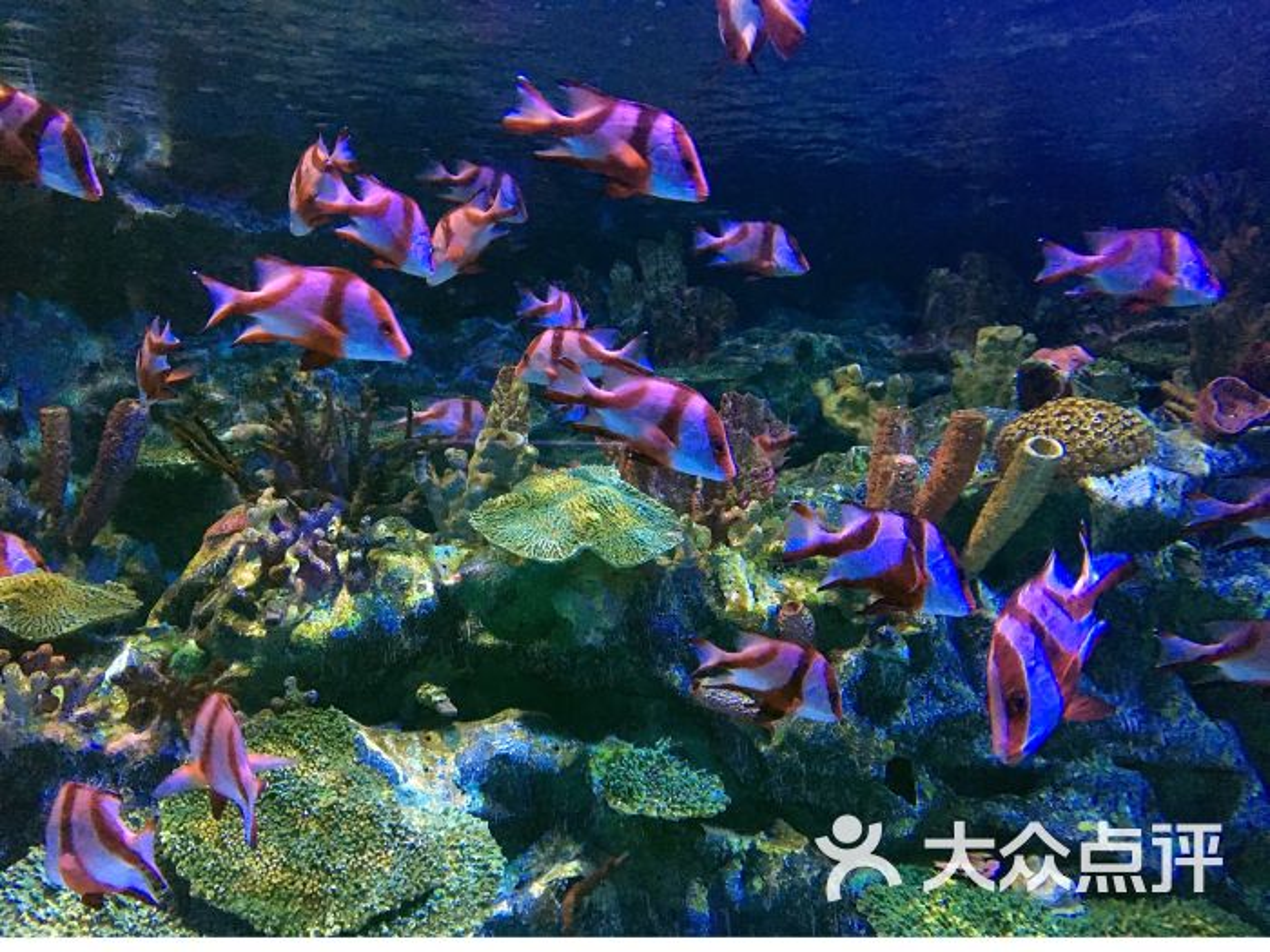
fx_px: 1064
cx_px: 635
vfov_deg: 48.2
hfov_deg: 61.7
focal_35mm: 29
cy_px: 476
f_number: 2.2
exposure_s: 1/17
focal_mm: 4.15
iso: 400
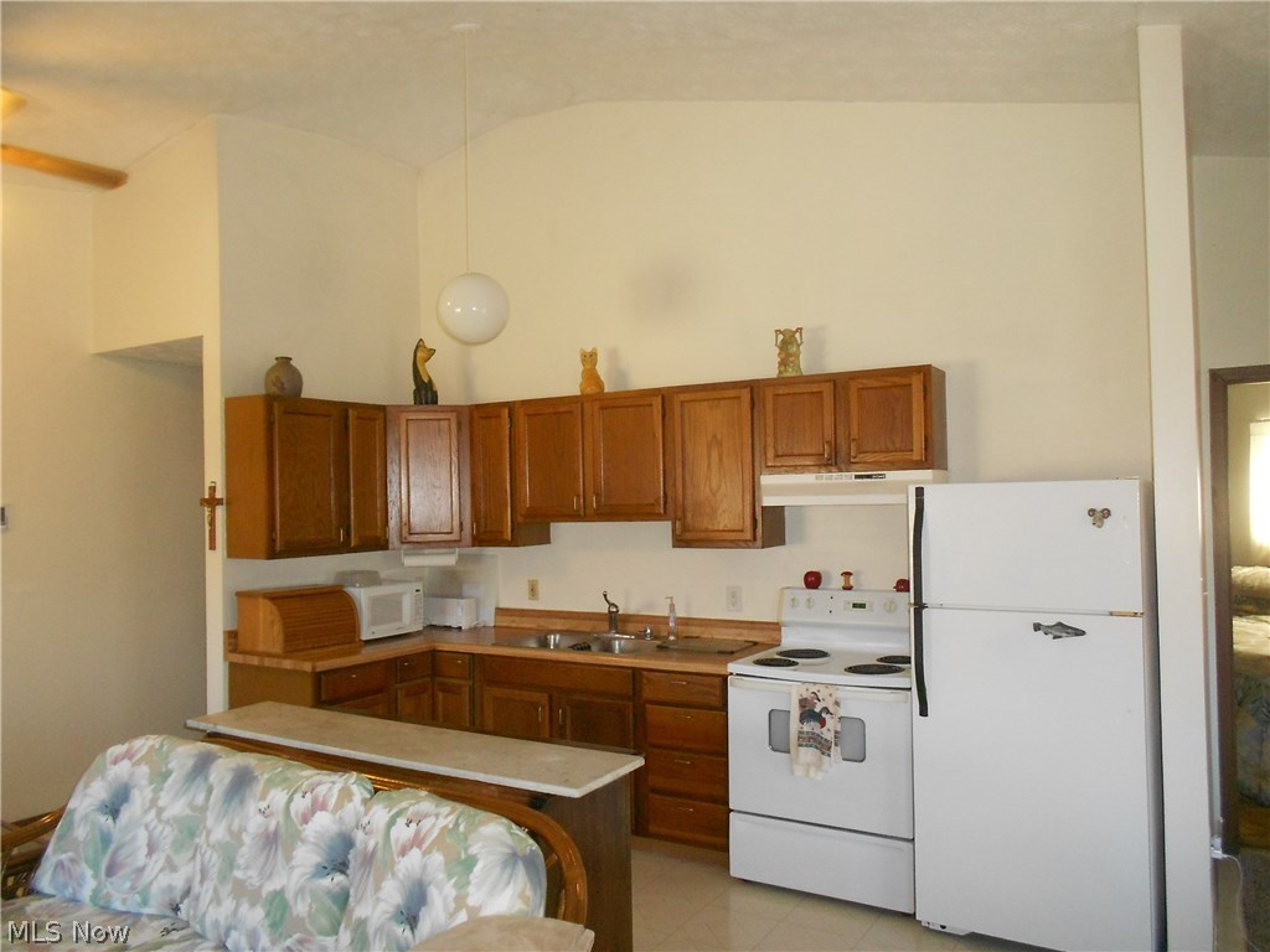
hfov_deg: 67.3
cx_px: 635
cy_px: 476
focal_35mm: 26
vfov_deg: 53.1
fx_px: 954
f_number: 3.2
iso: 320
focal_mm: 4.6
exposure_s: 1/25
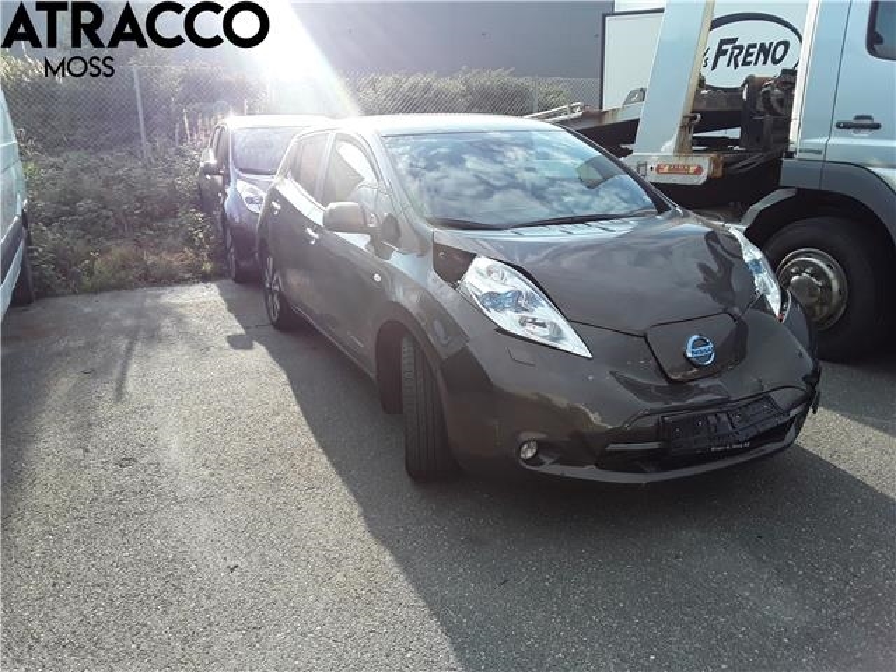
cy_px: 336
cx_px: 448
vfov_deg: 49.7
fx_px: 725
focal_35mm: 28
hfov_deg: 63.4
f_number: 1.9
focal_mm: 2.91
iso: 40
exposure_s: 1/651
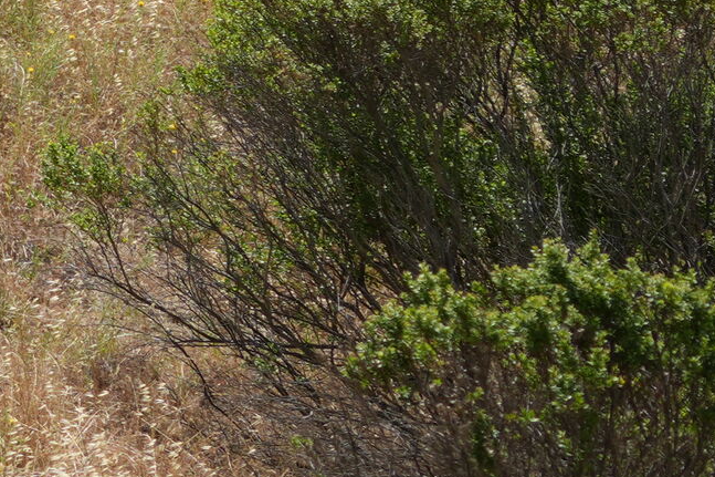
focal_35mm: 334
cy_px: -712
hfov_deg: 5.8
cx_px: -1207
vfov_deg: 4.0
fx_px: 6632
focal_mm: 50
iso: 200
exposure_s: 1/1250
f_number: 4.5
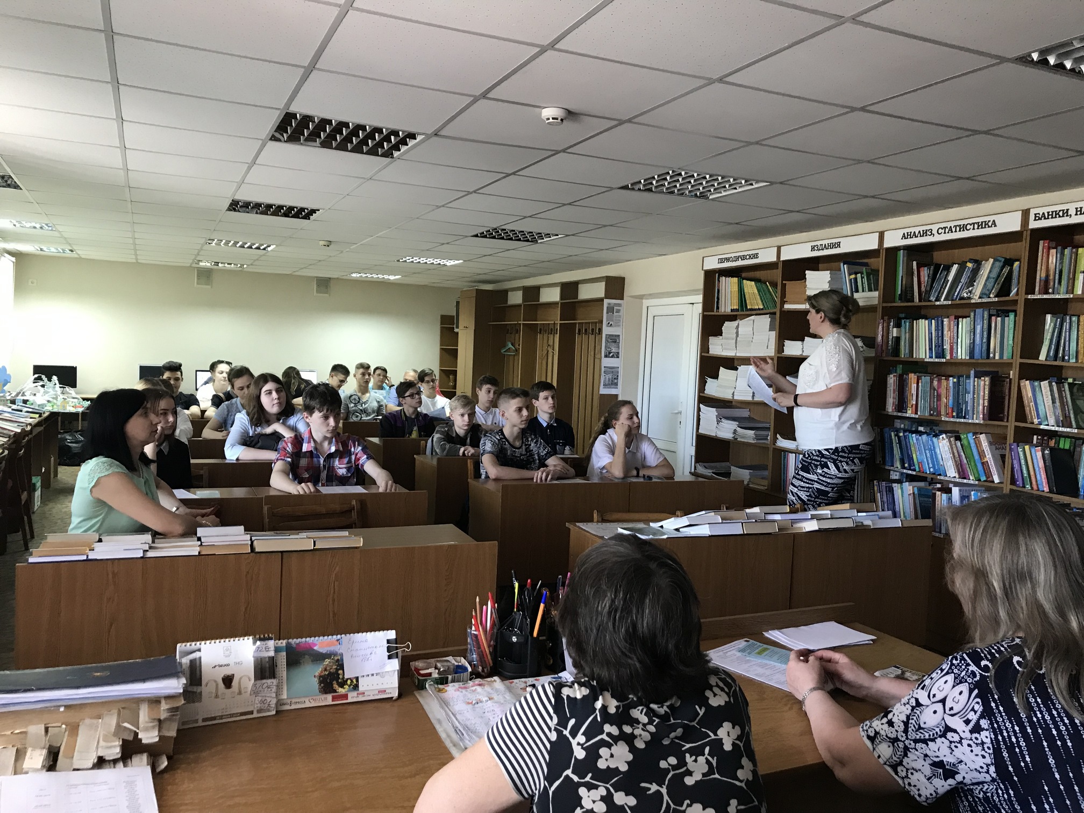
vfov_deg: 49.7
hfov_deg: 63.4
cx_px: 542
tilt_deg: -0.7
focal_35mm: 28
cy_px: 406
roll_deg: -3.1
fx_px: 877
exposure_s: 1/17
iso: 64
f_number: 1.8
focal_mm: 3.99
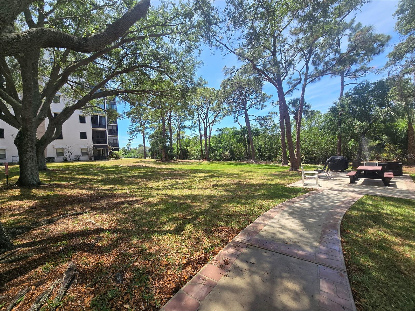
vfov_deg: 89.9
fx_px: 156
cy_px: 156
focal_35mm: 13
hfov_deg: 106.2
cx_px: 208
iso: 50
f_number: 2.2
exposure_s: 1/1078
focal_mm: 2.2
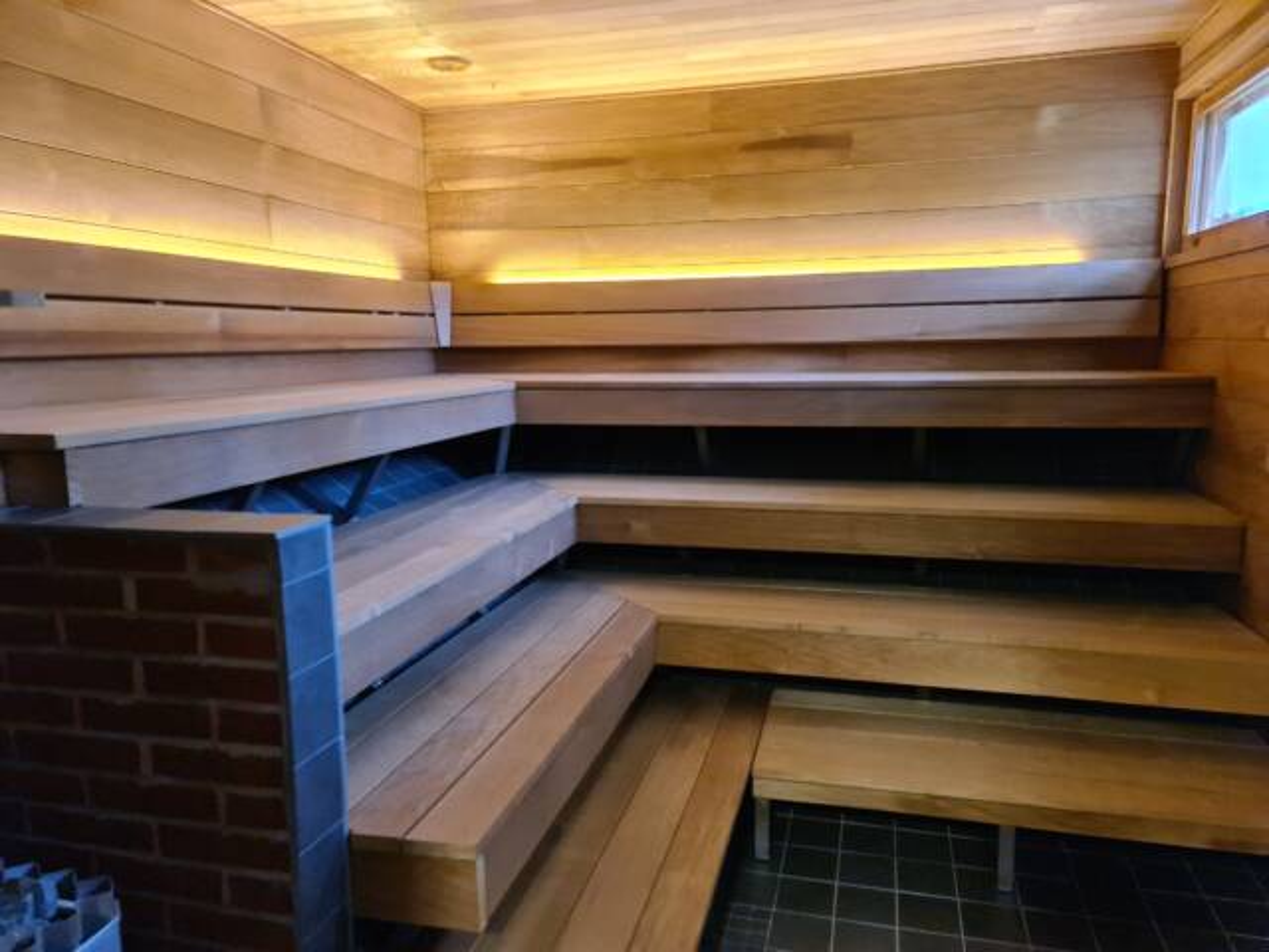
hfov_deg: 69.4
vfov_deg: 54.9
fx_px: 916
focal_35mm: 25
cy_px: 476
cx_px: 634
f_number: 1.8
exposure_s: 1/100
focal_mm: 7
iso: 1600
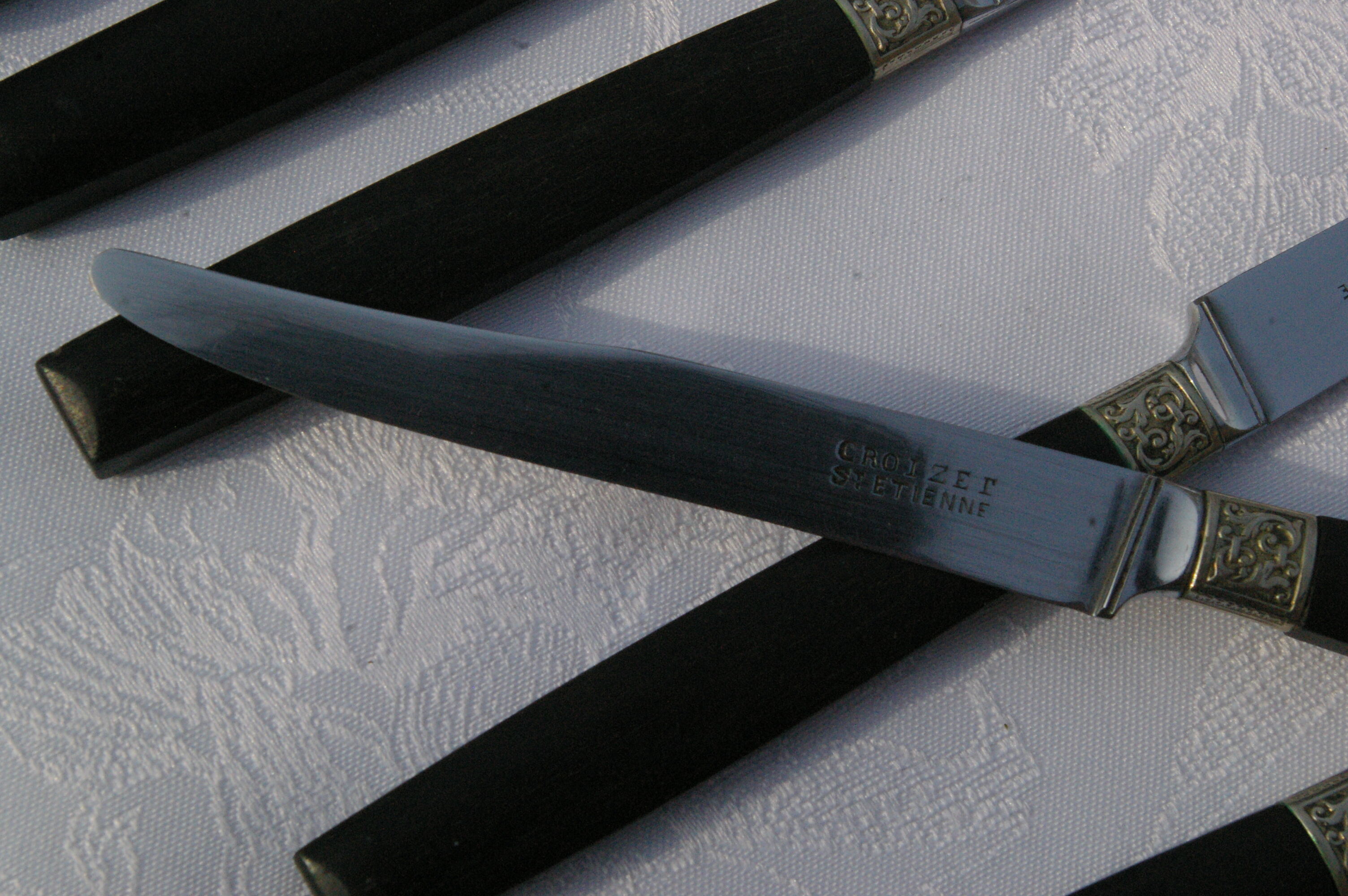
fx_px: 1459
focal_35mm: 39
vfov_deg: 34.1
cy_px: 448
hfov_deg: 49.6
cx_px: 674
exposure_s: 1/1000
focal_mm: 26
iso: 1600
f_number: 13
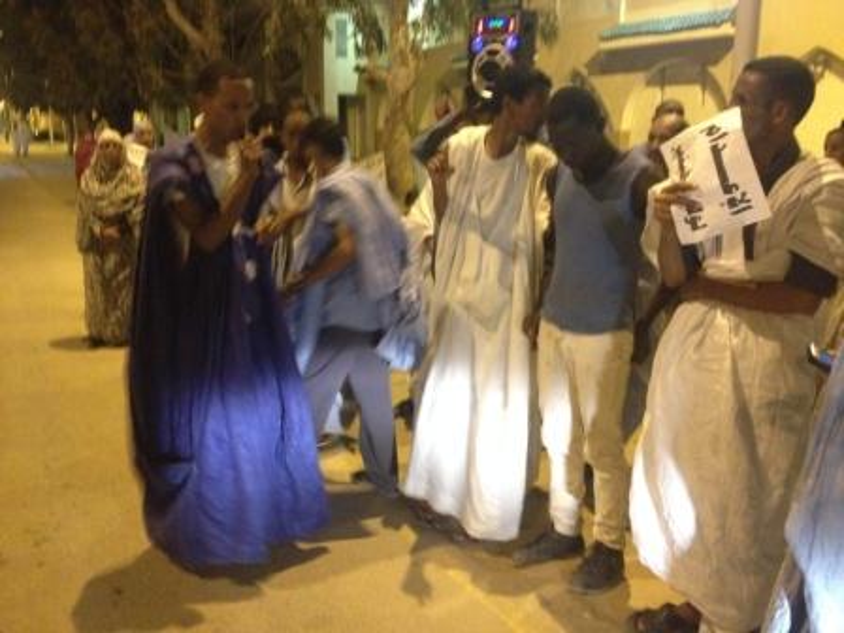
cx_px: 422
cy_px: 316
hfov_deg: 52.6
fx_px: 853
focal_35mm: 35
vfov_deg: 40.7
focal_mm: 4.28
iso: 640
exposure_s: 1/15
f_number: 2.4
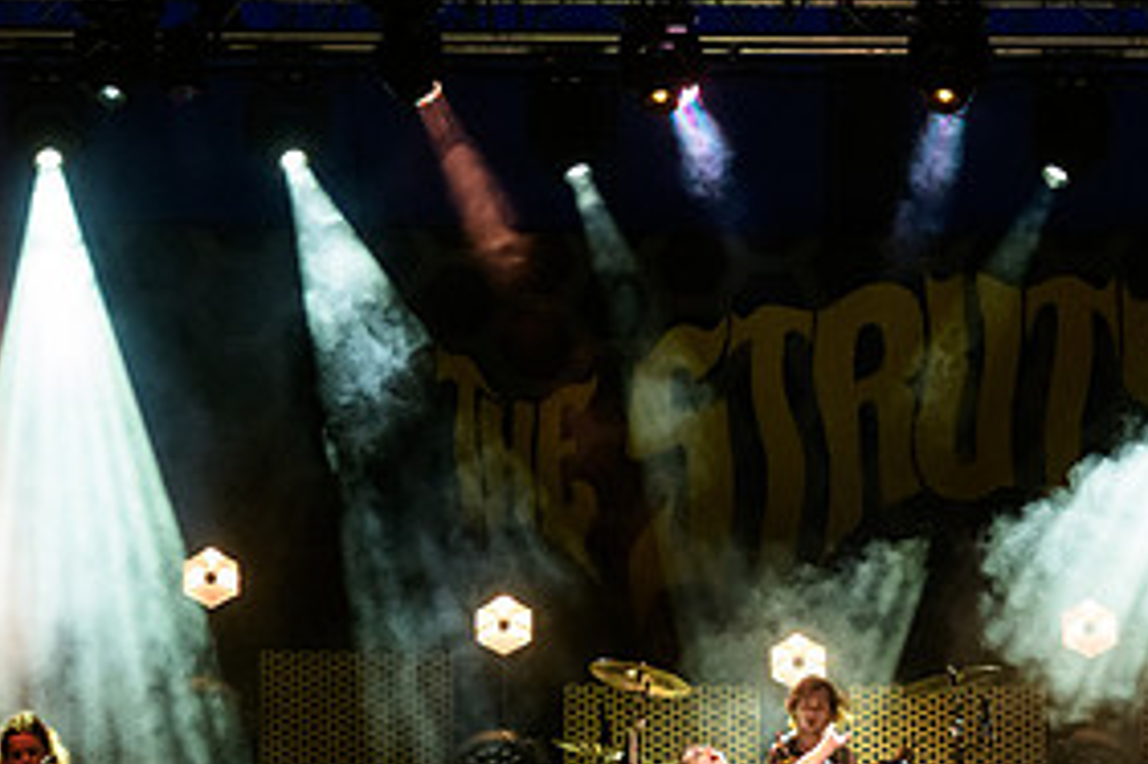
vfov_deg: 4.4
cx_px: 788
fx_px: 9879
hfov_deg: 6.6
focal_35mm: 310
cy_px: 492
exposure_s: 1/200
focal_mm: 150
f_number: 5
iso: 3200
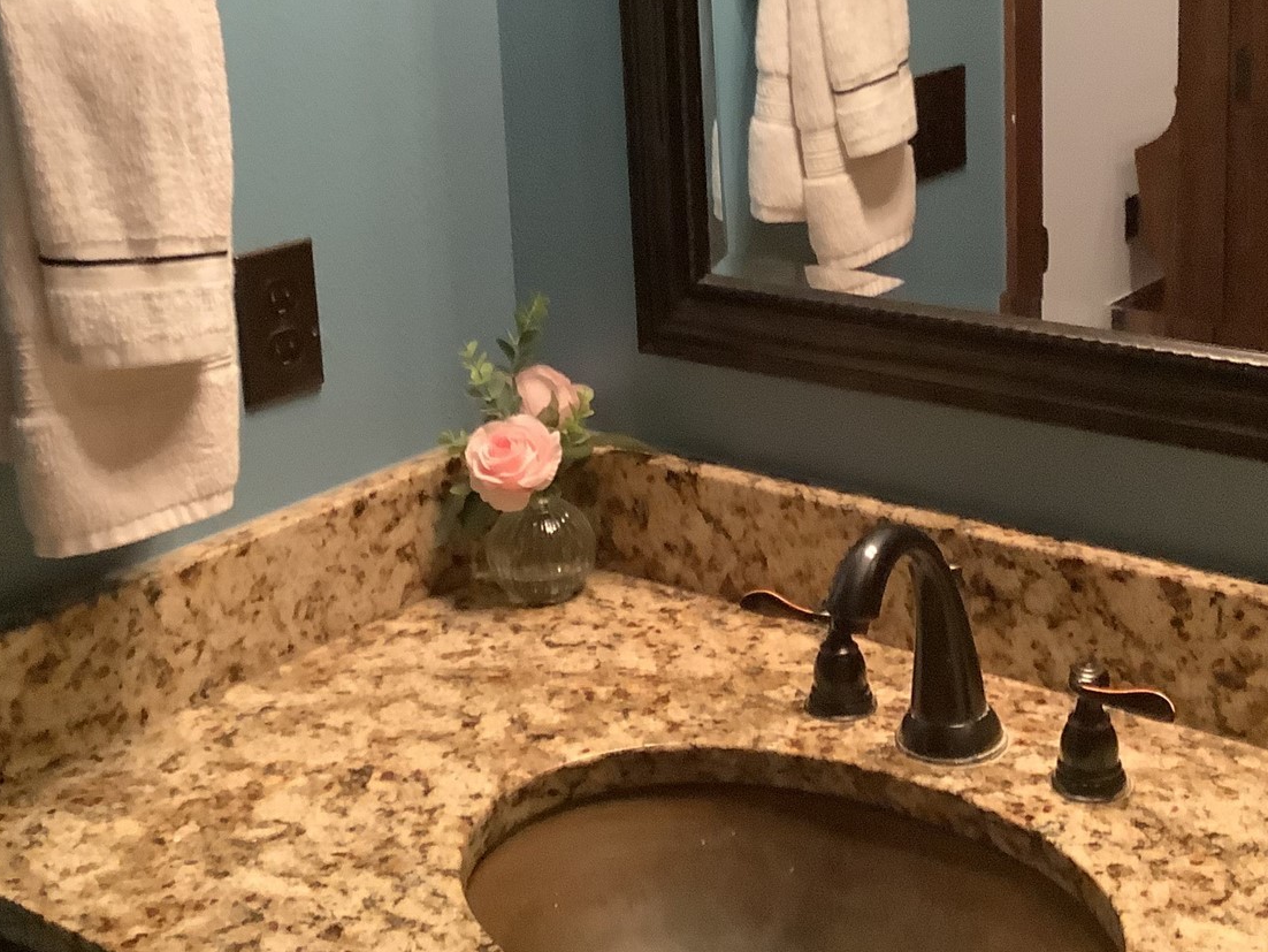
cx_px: 799
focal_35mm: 54
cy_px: 197
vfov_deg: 26.6
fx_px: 1978
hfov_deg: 35.3
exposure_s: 1/30
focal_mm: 3.3
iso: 400
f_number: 2.4
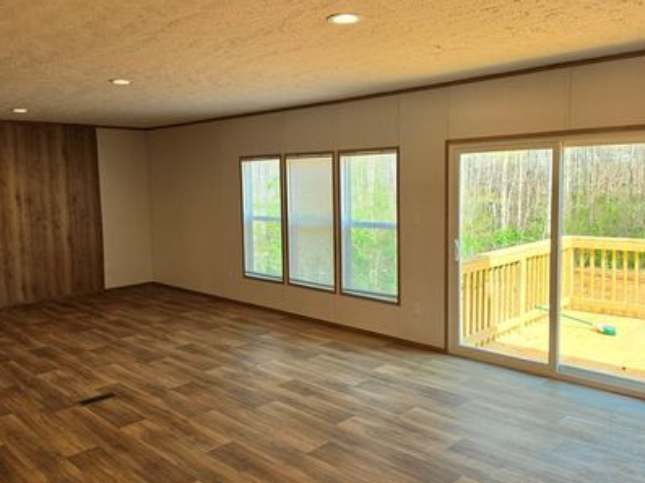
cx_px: 318
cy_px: 225
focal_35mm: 29
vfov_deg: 48.1
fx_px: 540
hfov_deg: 61.7
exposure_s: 1/120
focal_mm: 6.5
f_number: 1.4
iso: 16
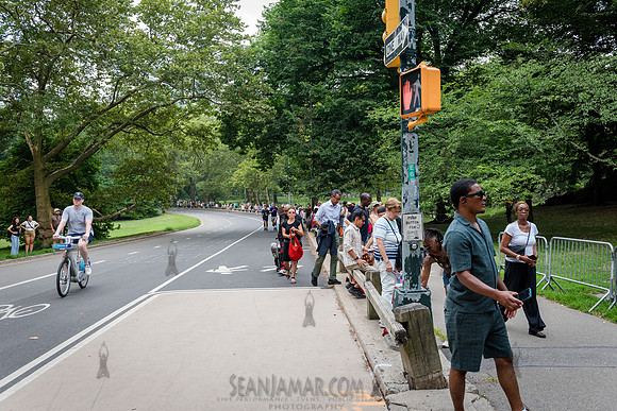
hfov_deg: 58.7
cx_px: 308
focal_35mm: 32
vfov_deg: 41.1
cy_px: 206
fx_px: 549
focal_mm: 32
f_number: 4.5
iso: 1000
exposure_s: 1/500
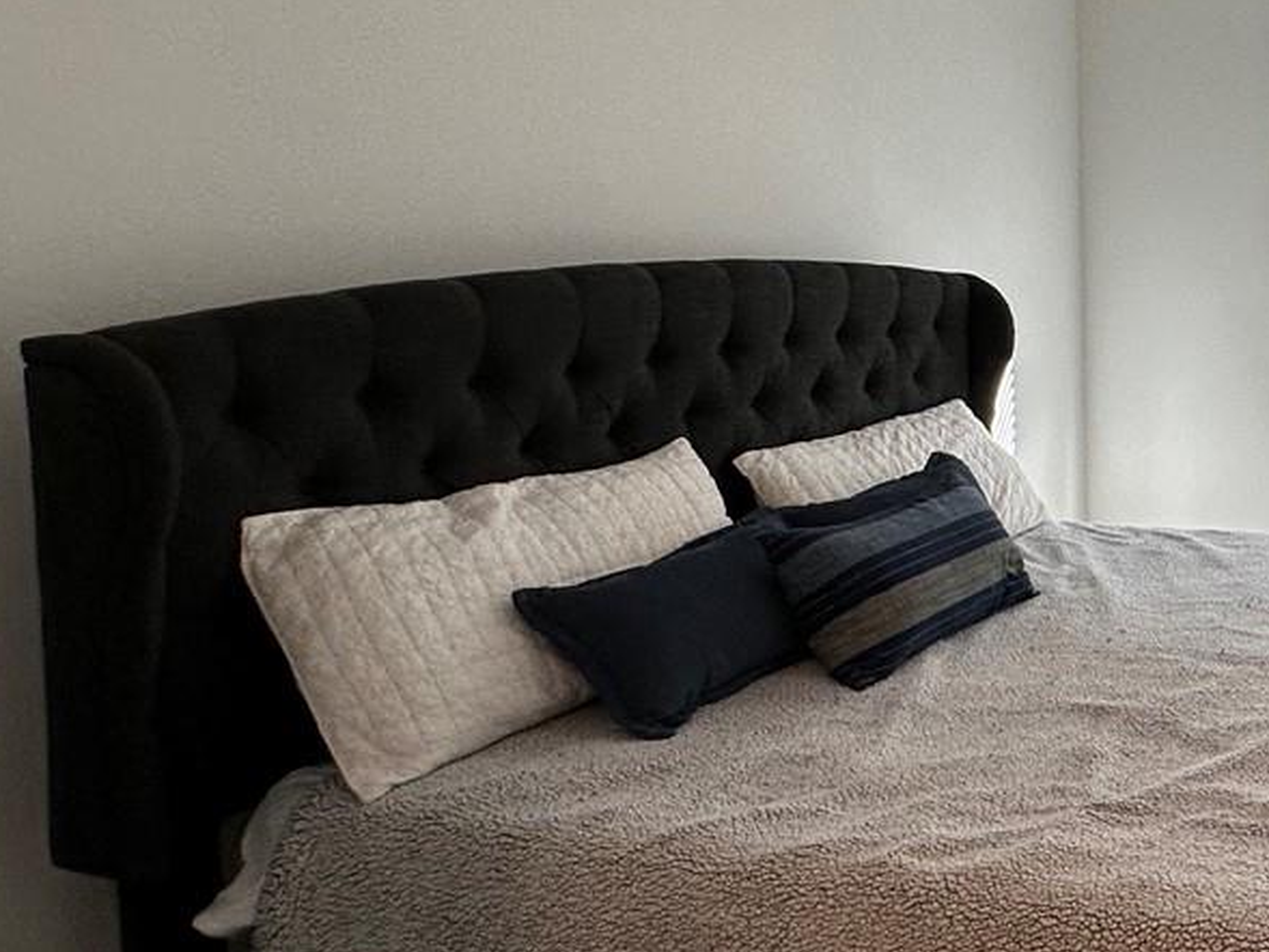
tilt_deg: -2.0
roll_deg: +1.1
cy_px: 269
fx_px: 1393
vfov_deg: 37.1
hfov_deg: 40.1
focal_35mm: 38
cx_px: 1385
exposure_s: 1/120
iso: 125
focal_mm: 2.22
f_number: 2.2
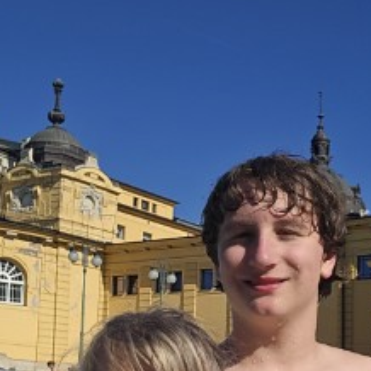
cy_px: 322
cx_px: 286
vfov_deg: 25.8
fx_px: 788
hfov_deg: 26.1
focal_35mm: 65
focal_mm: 3.3
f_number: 2.2
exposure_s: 1/1936
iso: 25
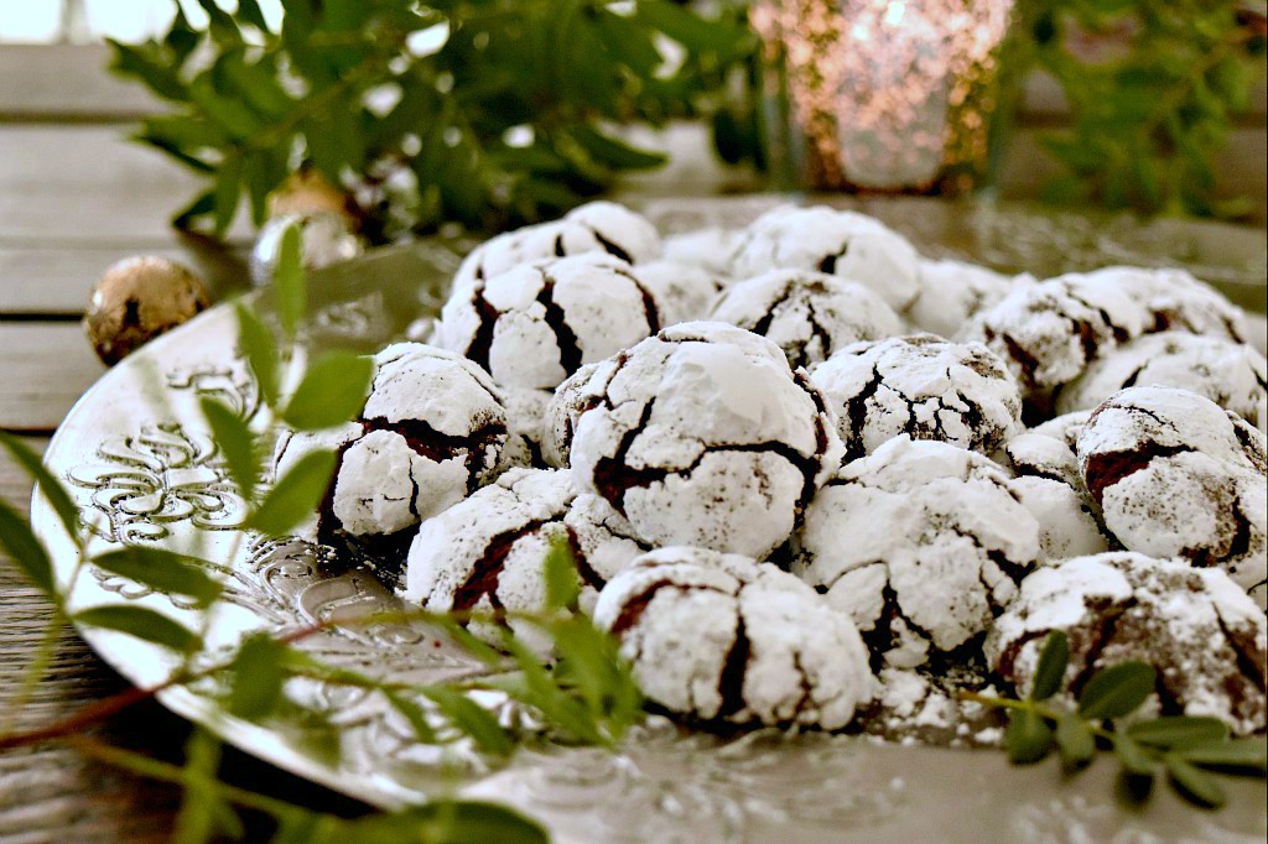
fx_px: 2113
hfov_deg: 33.4
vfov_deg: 22.6
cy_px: 422
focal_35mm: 60
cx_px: 634
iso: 3200
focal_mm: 40
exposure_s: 1/250
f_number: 5
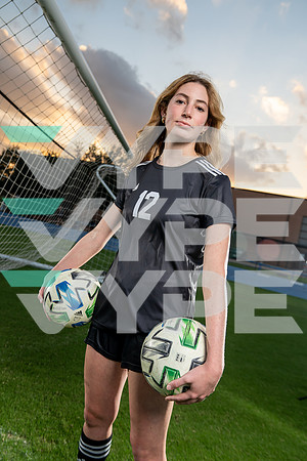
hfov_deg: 46.4
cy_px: 230
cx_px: 154
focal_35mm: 28
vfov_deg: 65.5
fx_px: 358
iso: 160
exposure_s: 1/250
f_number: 4
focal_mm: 28
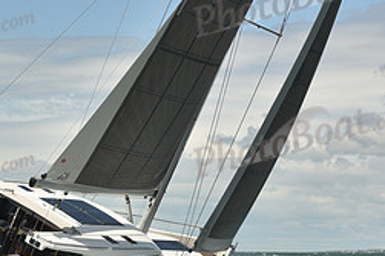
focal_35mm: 162
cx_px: 115
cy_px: 240
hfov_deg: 12.7
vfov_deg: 8.4
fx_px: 1731
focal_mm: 70
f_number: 11
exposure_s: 1/800
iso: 320
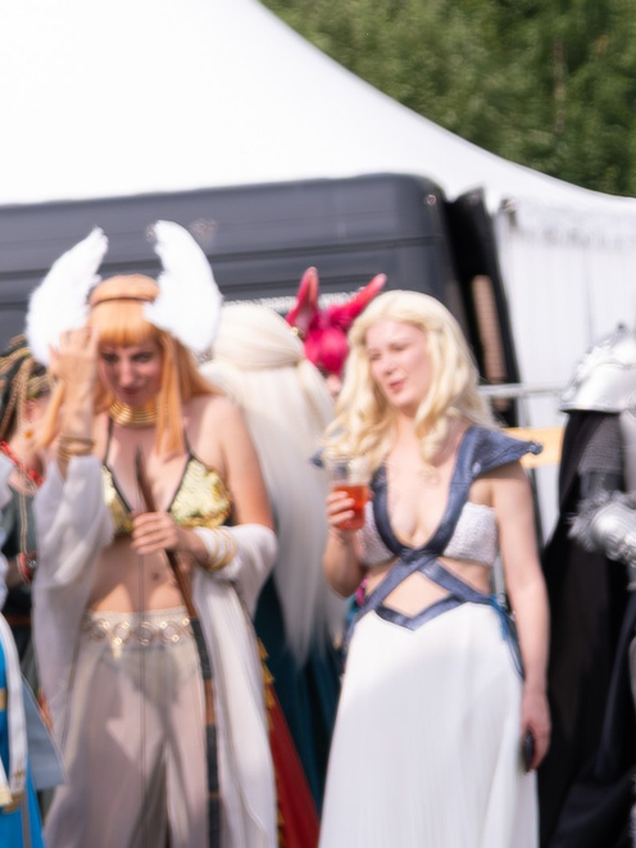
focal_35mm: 309
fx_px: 7567
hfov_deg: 4.7
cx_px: -814
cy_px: -111
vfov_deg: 6.4
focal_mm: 55
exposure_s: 1/1250
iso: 200
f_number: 3.6
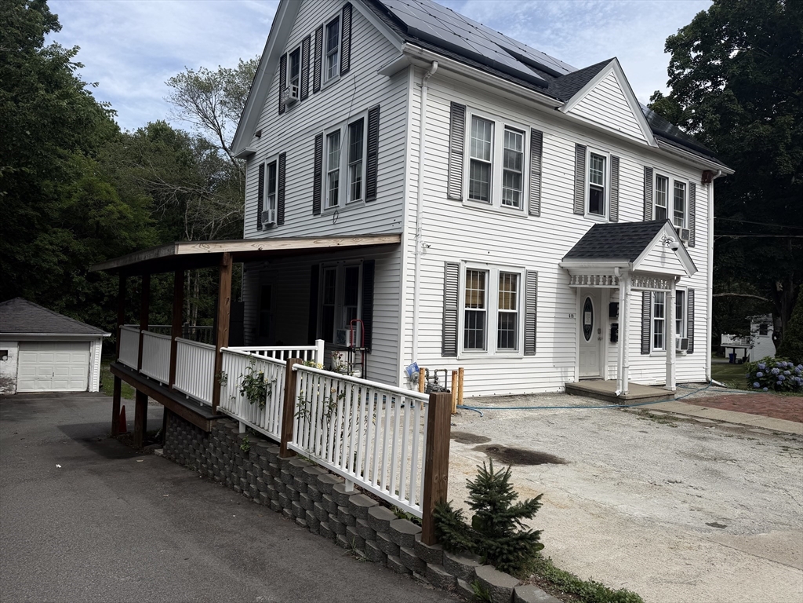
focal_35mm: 24
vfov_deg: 56.8
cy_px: 302
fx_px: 557
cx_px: 402
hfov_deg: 71.6
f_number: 1.78
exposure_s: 1/4673
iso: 80
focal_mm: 6.76
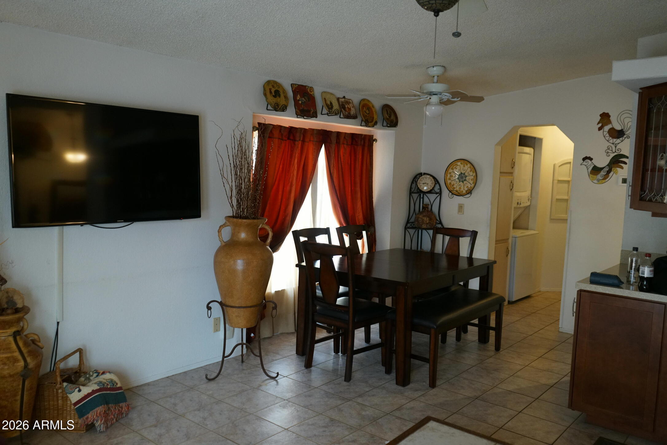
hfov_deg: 63.7
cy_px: 222
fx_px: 537
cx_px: 334
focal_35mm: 29
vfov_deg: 45.0
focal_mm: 29
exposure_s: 1/160
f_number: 3.5
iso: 2500
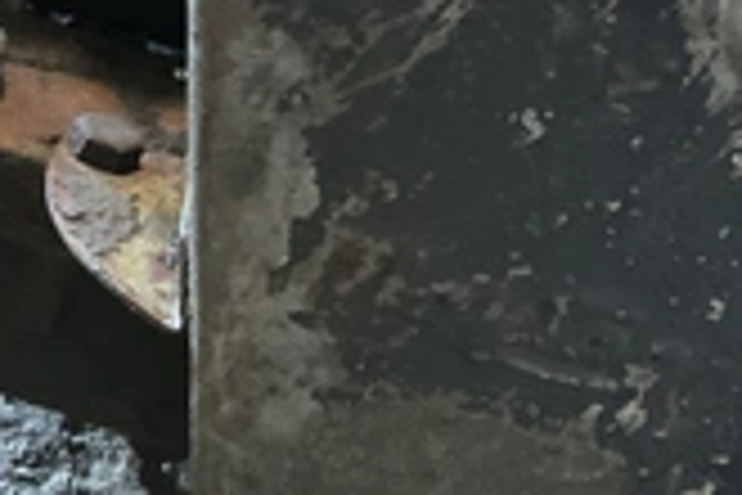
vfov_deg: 18.6
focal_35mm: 73
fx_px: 1504
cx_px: 342
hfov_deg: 27.7
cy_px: 158
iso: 250
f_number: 1.8
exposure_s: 1/30
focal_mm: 3
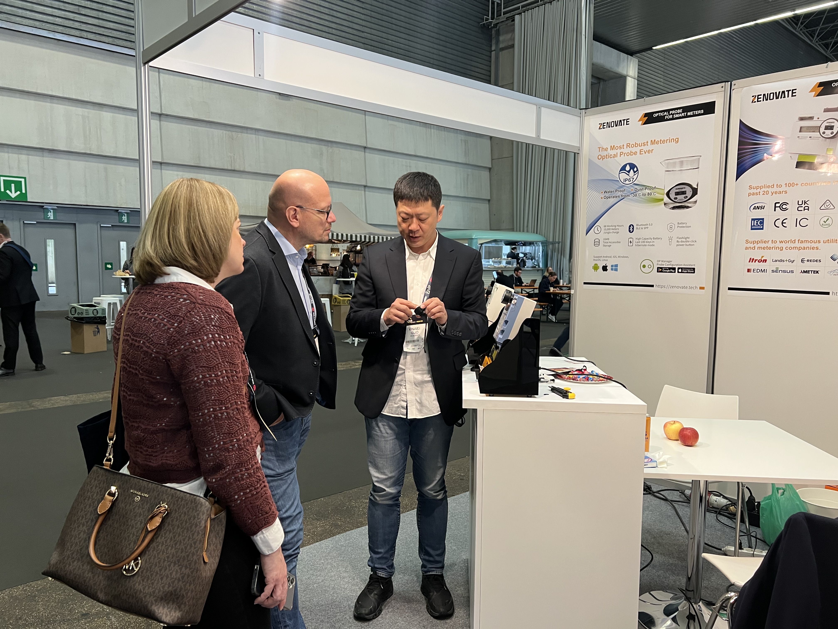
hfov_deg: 67.3
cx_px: 419
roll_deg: -0.7
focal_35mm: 26
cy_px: 314
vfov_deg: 53.1
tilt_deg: -4.8
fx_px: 629
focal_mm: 5.7
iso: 125
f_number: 1.5
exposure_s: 1/50
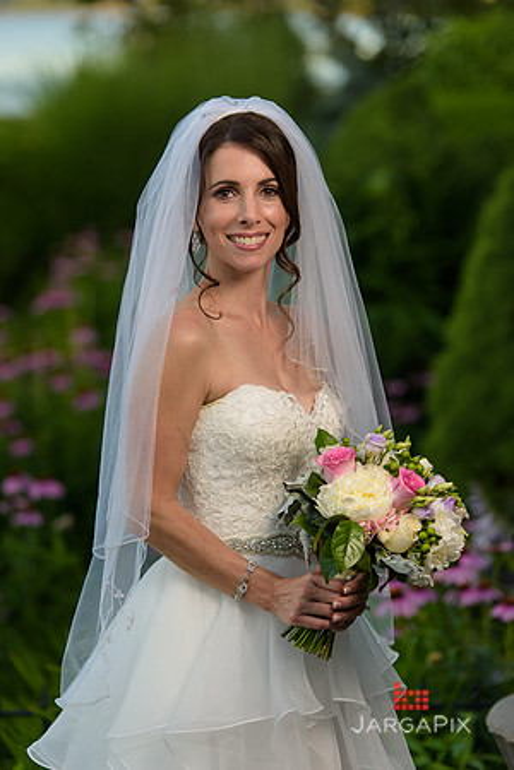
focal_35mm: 140
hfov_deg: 9.8
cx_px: 257
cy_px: 385
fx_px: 2998
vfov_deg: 14.7
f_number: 3.2
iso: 200
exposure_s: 1/400
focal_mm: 140
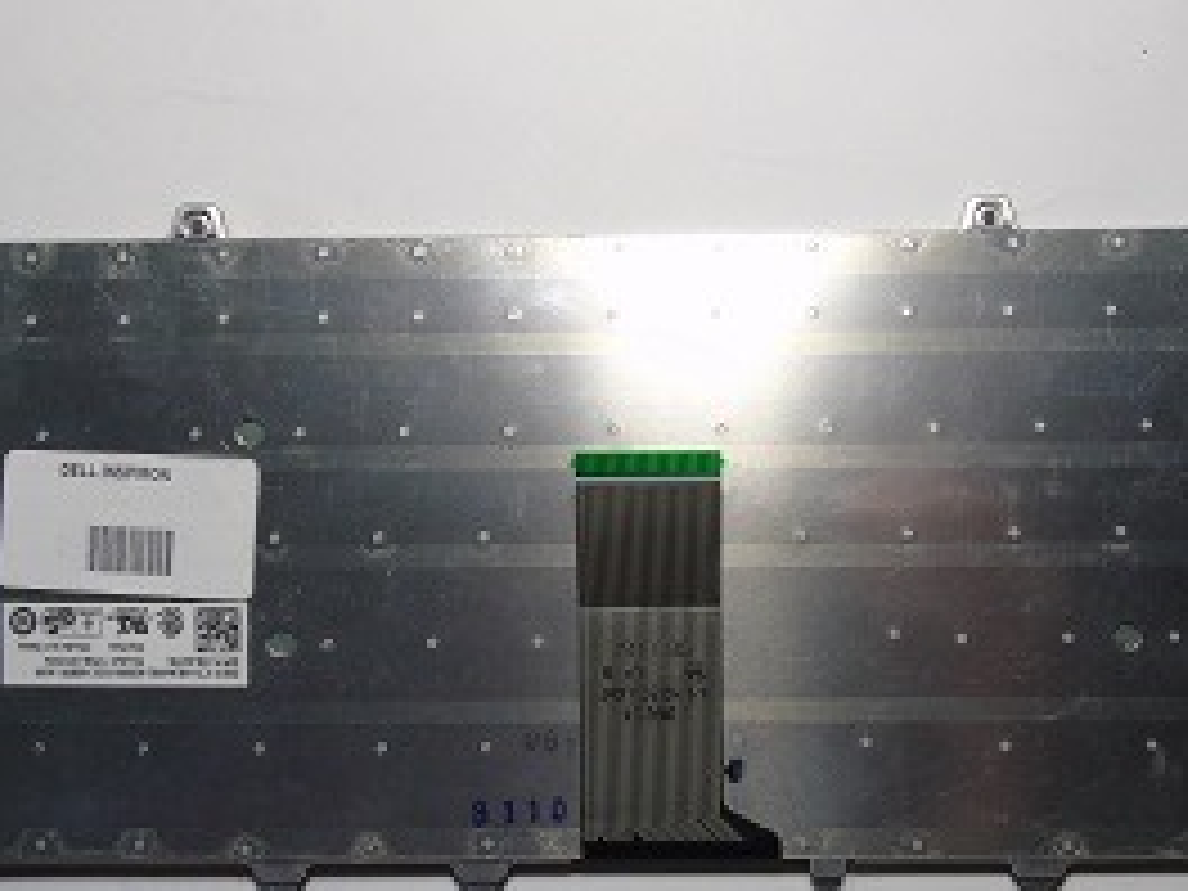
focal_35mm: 44
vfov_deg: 32.7
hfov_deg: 42.9
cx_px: 666
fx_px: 1510
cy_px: 567
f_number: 5.7
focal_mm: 5.2
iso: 200
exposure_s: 1/20
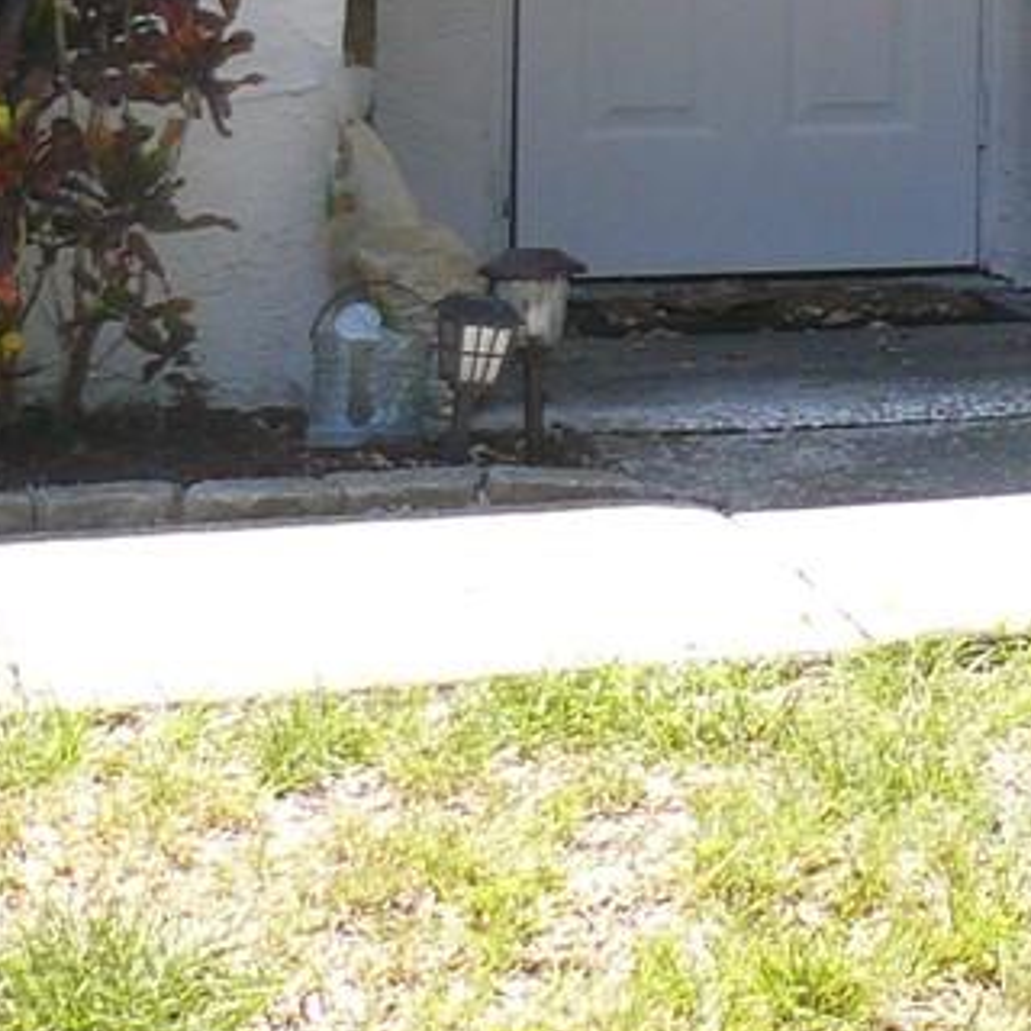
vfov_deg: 10.5
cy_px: -654
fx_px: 5358
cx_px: 2397
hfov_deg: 9.8
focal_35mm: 159
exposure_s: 1/160
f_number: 4
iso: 100
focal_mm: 6
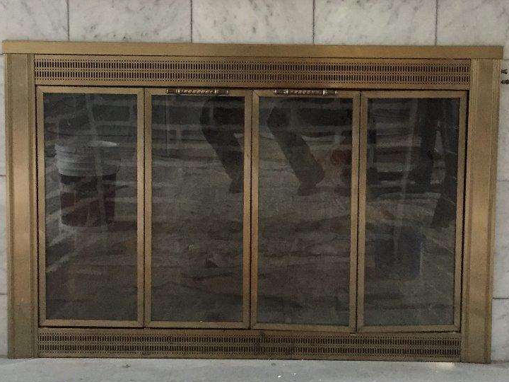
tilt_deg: -4.7
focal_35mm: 58
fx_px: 853
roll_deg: -1.6
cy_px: 133
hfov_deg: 33.2
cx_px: 256
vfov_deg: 25.1
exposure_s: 1/20
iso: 250
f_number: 2.2
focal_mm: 4.15
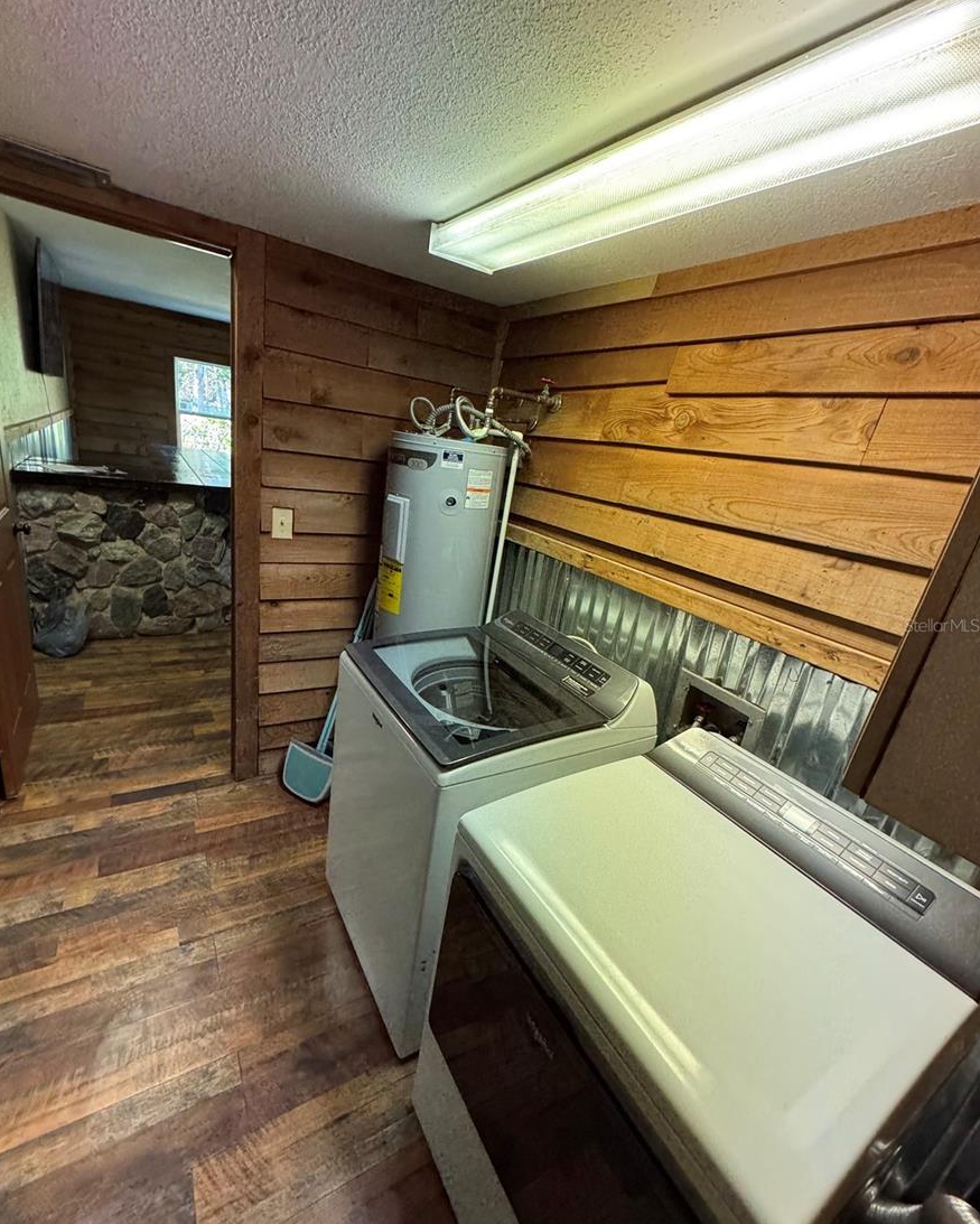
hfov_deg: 84.1
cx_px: 479
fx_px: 544
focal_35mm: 15
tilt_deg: -18.2
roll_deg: -9.3
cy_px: 625
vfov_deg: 96.8
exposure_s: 1/60
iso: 320
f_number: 2.2
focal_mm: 2.22
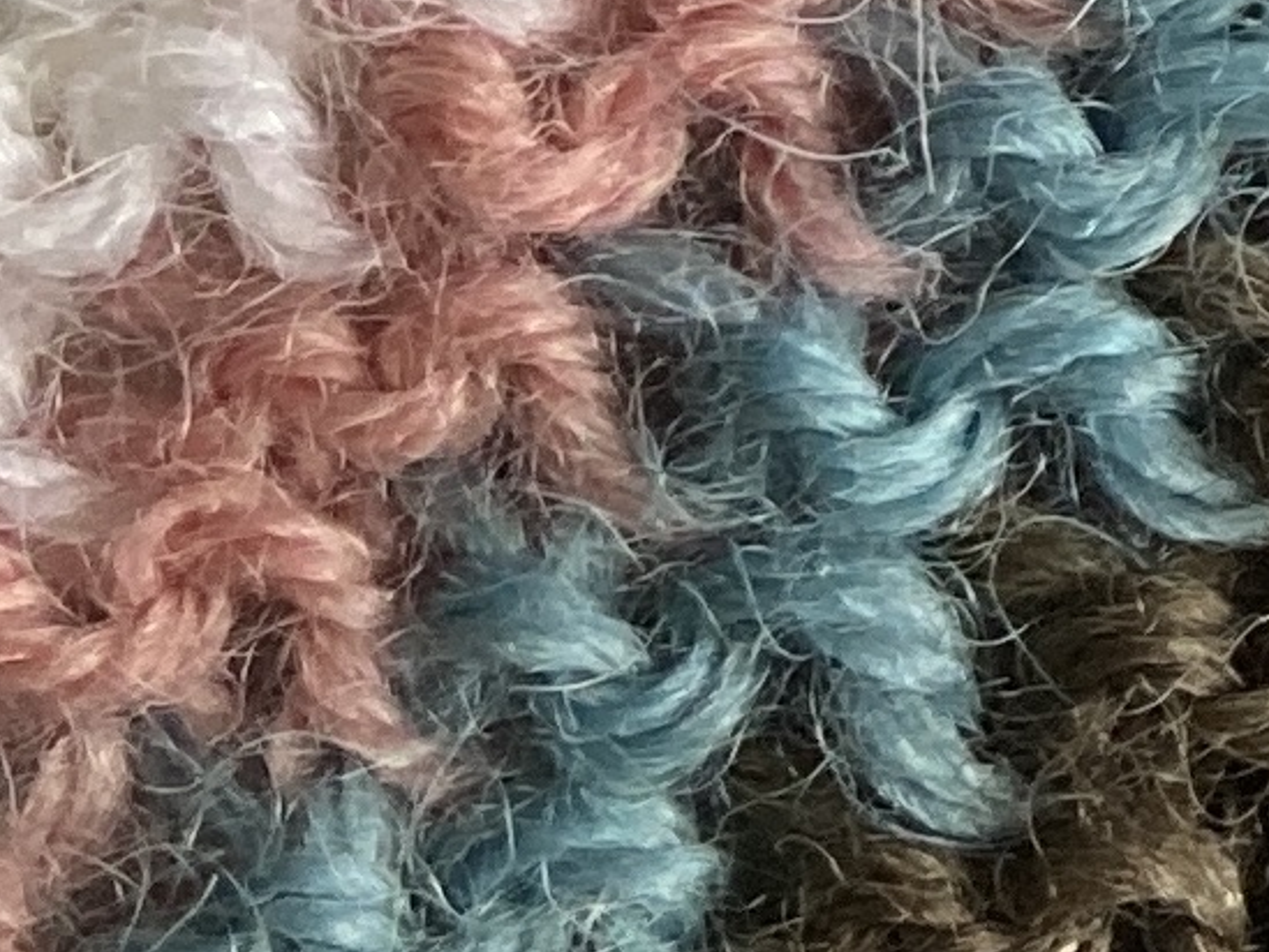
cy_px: -247
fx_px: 5903
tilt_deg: -89.2
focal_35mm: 161
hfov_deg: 10.6
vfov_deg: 9.1
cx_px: 2983
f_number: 1.8
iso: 125
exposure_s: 1/60
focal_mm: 3.99
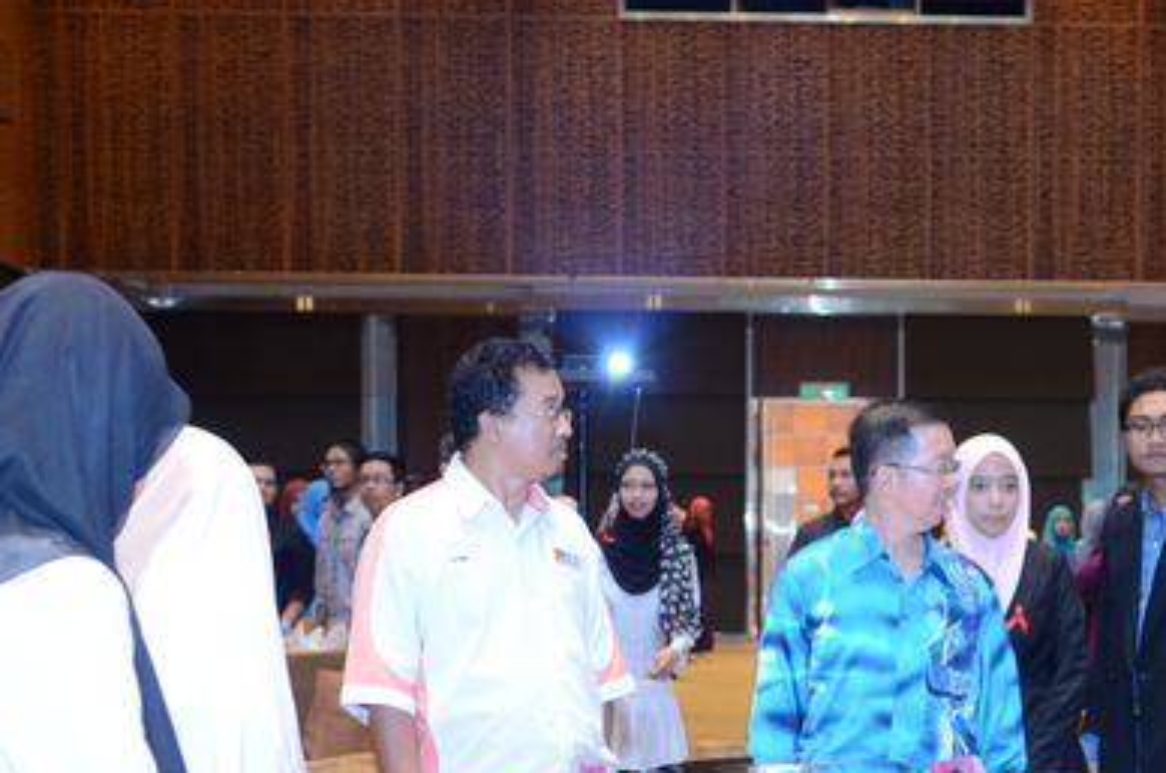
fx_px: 2198
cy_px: 638
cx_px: 890
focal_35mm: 68
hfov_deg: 29.2
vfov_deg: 19.7
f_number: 2.8
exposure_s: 1/60
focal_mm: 22
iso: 1250
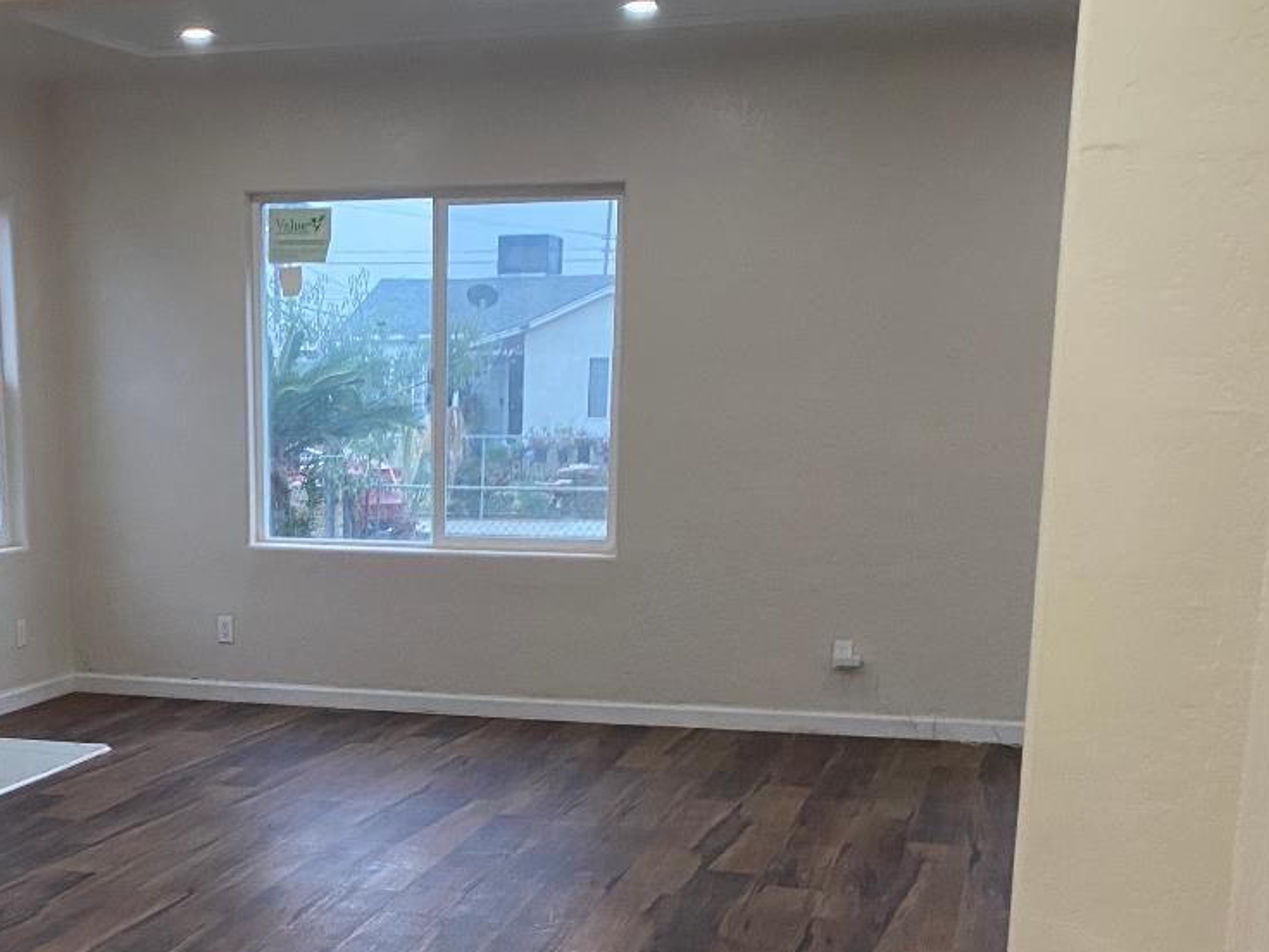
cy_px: 830
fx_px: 1943
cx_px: 336
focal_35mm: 53
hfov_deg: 35.5
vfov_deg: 26.7
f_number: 1.8
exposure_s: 1/60
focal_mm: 4.25
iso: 320
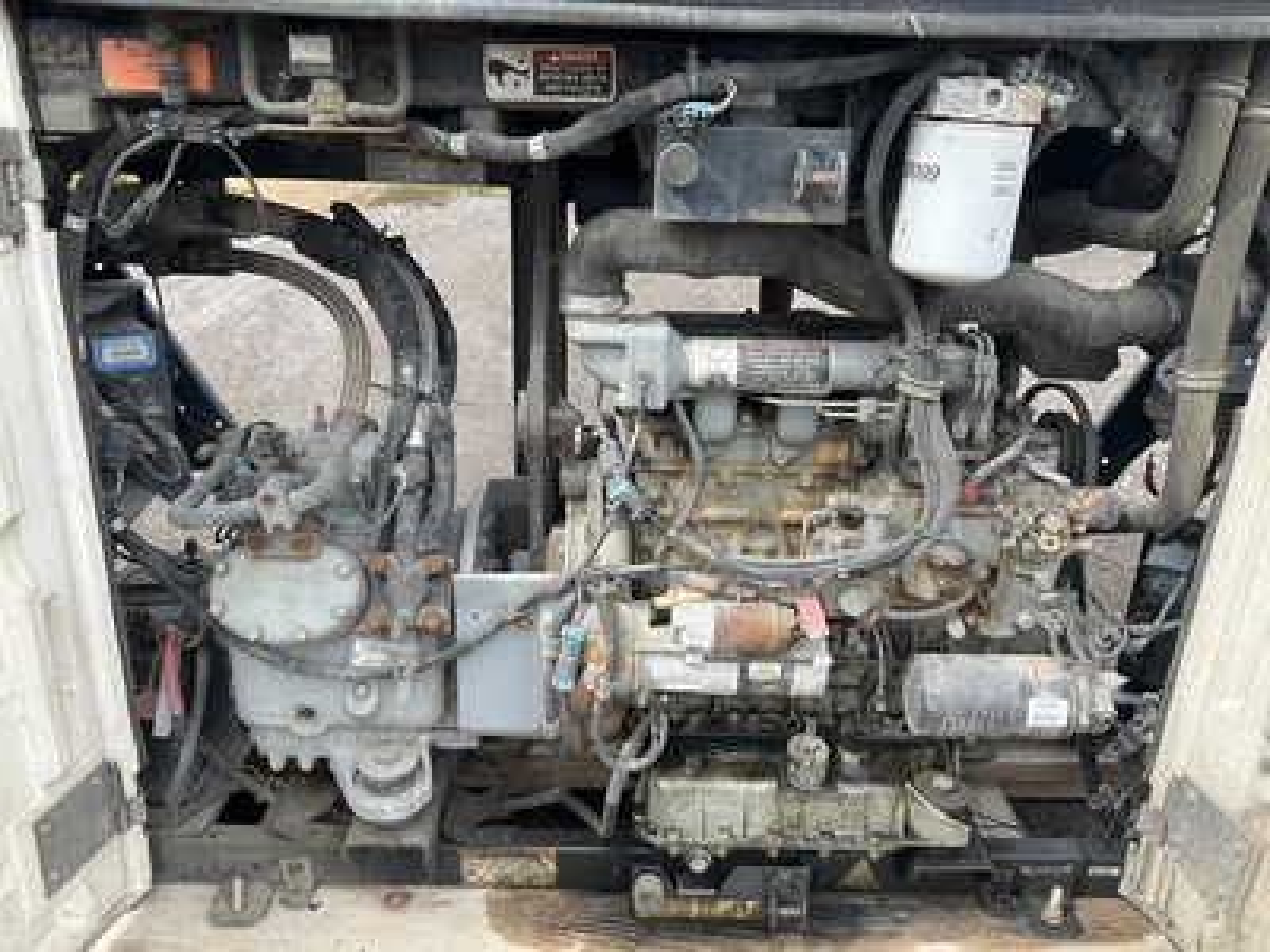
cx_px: 635
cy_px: 476
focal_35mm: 29
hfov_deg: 61.7
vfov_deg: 48.2
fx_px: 1064
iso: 25
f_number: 1.8
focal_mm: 3
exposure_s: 1/325
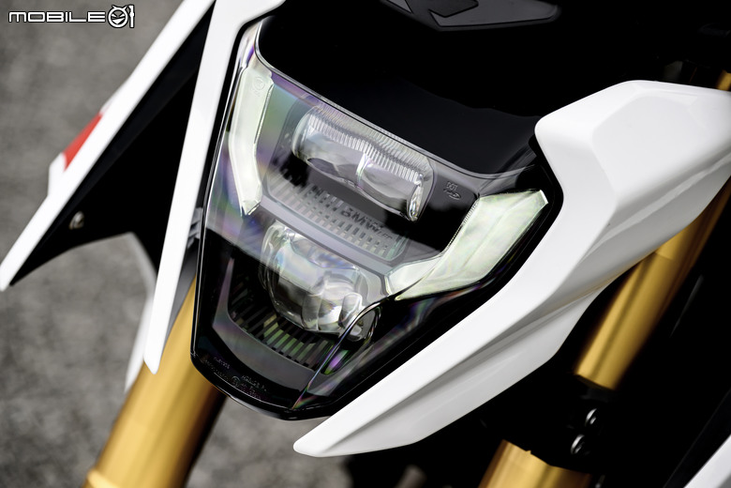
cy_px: 244
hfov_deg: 17.8
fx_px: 2335
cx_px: 366
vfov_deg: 11.9
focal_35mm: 115
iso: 250
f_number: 5.6
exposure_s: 1/125
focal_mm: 115
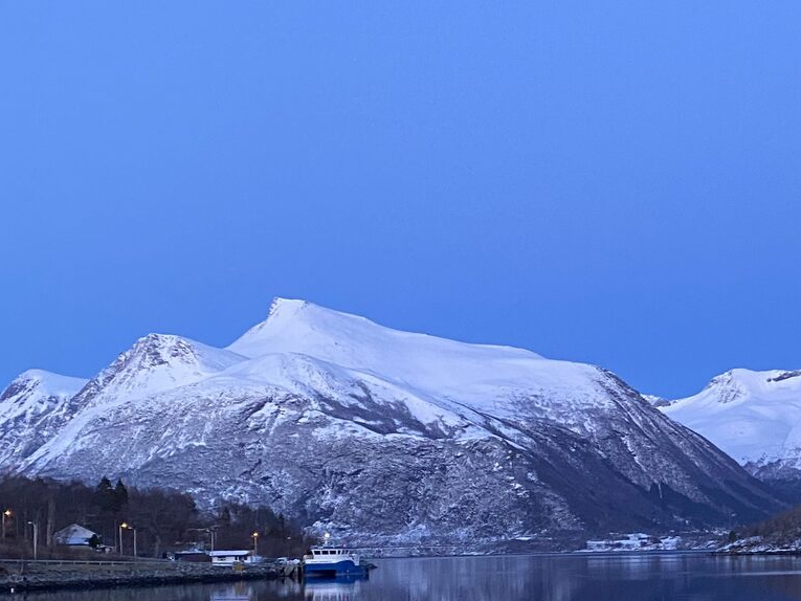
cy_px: 484
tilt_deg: +1.6
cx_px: 660
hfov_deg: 27.9
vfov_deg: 21.3
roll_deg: +2.1
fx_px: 1574
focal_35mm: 68
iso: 320
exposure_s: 1/50
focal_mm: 4.25
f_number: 1.8
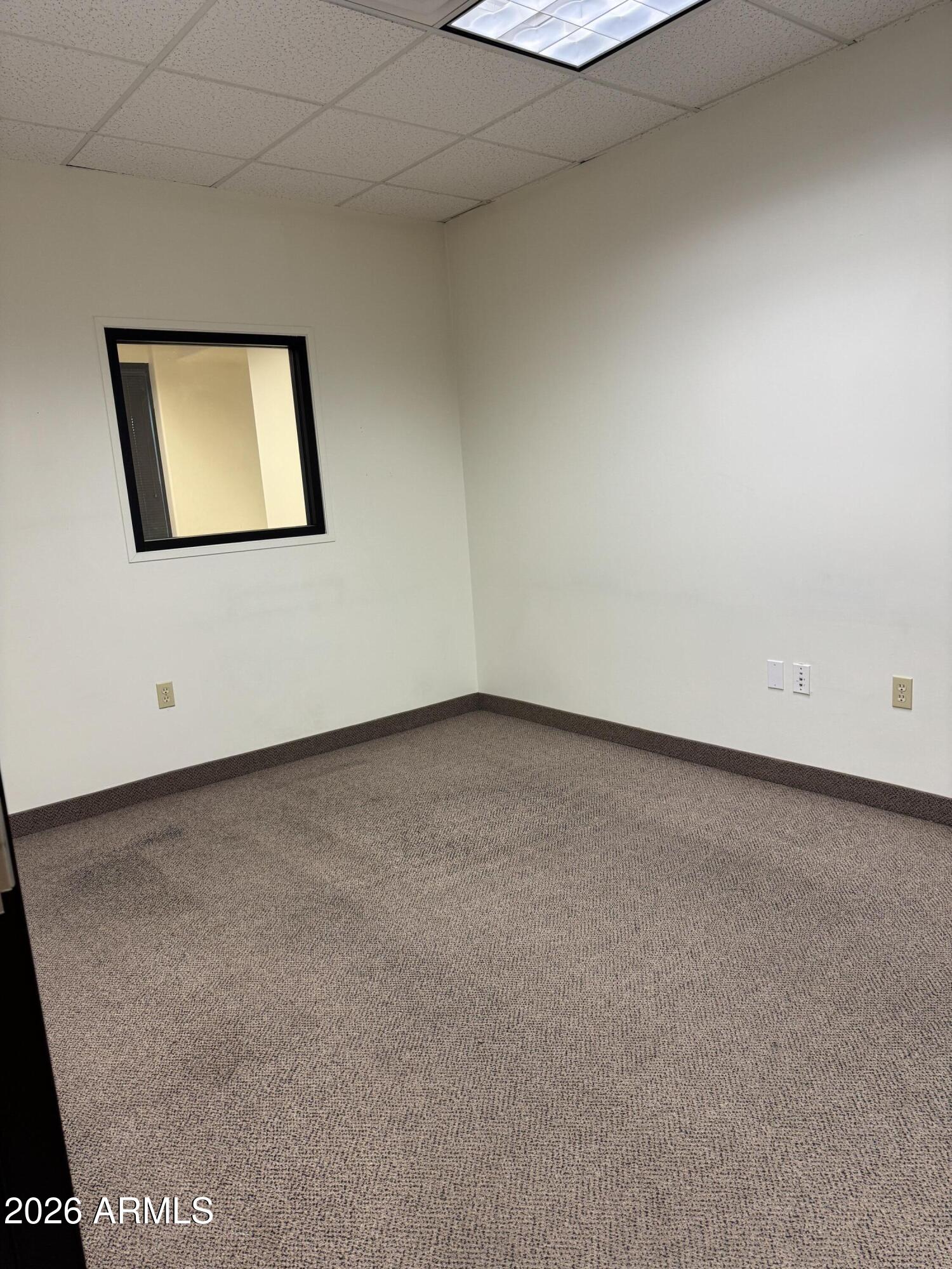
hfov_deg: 56.8
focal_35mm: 24
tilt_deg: -10.9
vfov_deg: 71.6
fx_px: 880
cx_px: 476
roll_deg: +5.1
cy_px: 634
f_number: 1.78
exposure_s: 1/120
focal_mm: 6.76
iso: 125
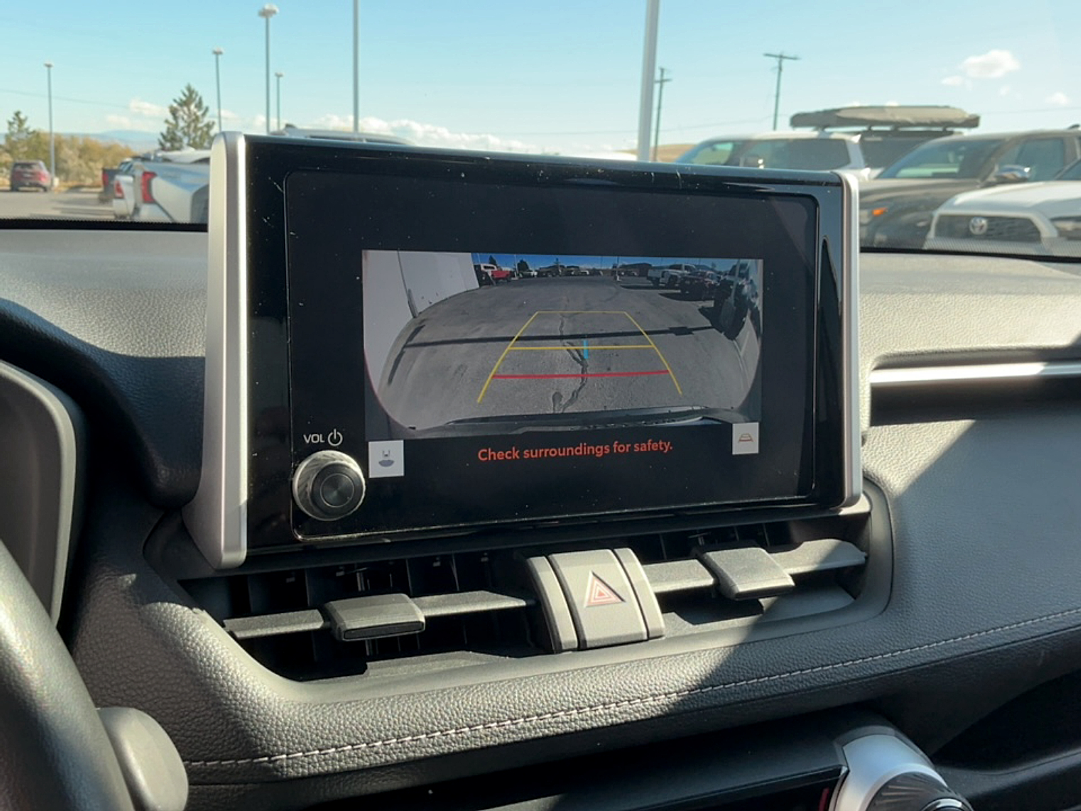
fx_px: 937
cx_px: 540
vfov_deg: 46.8
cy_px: 406
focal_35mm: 30
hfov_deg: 60.0
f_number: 1.8
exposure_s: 1/307
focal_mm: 3
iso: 32
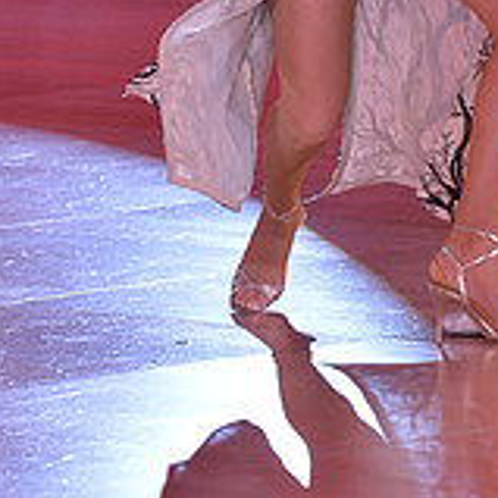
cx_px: 396
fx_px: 9098
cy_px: -147
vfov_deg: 3.1
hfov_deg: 3.1
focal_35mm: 559
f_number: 5.6
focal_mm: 180
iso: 2000
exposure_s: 1/250
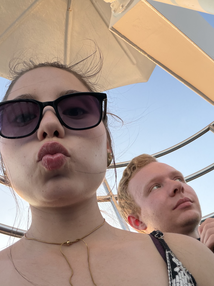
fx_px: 247
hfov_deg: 46.8
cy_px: 143
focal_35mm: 30
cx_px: 107
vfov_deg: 60.0
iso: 80
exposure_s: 1/139
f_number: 1.9
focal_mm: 2.71
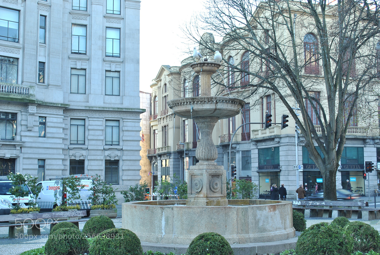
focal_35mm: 48
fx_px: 507
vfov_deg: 28.2
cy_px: 128
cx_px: 190
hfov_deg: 41.1
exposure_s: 1/20
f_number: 6.3
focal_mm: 32
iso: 100
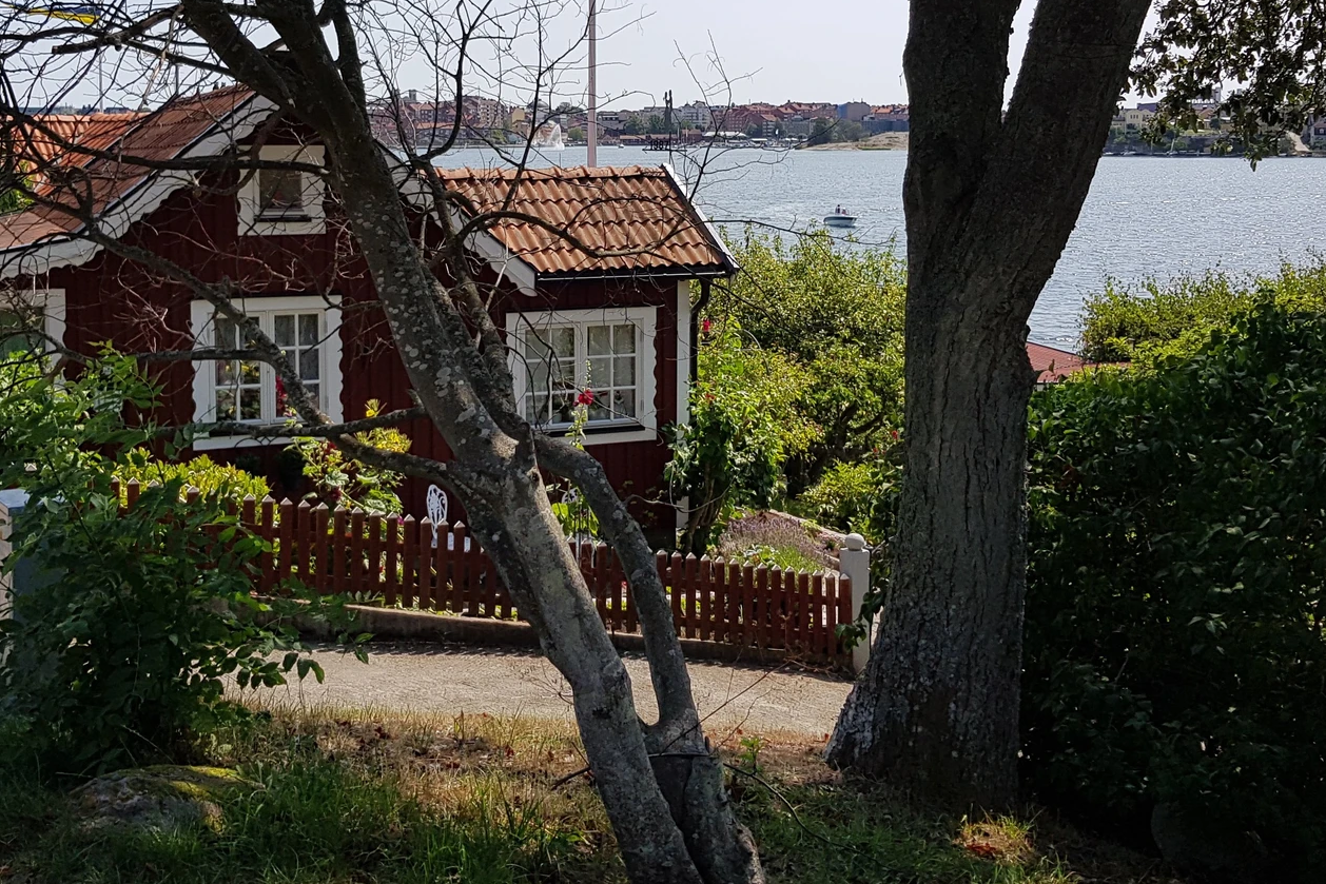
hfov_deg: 45.3
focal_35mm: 43
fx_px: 1584
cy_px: 254
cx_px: 581
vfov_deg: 30.8
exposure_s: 1/2744
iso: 40
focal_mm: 4.2
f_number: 1.7
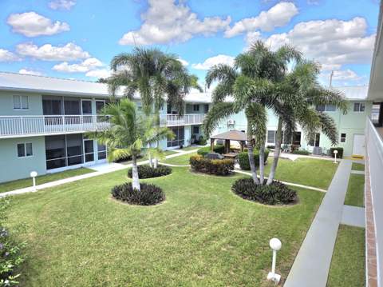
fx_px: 254
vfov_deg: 58.8
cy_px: 144
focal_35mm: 23
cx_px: 192
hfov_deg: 74.0
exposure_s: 1/5000
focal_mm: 5.4
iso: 80
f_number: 1.8
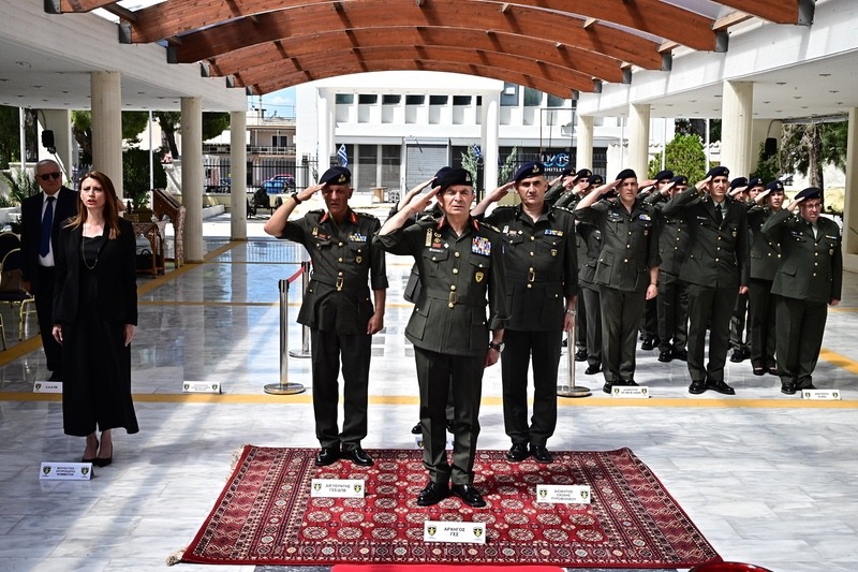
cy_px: 286
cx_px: 429
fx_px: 1025
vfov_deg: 31.2
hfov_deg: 45.4
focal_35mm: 43
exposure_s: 1/400
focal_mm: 43
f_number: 22
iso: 2000
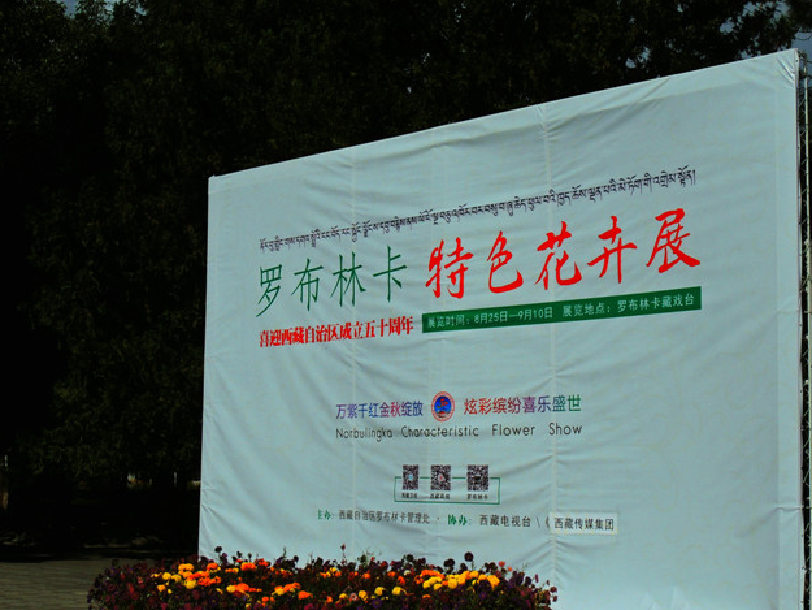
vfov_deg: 26.1
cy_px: 327
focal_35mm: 56
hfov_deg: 34.3
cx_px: 438
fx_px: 1314
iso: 100
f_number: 8
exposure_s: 1/1250
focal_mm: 8.9
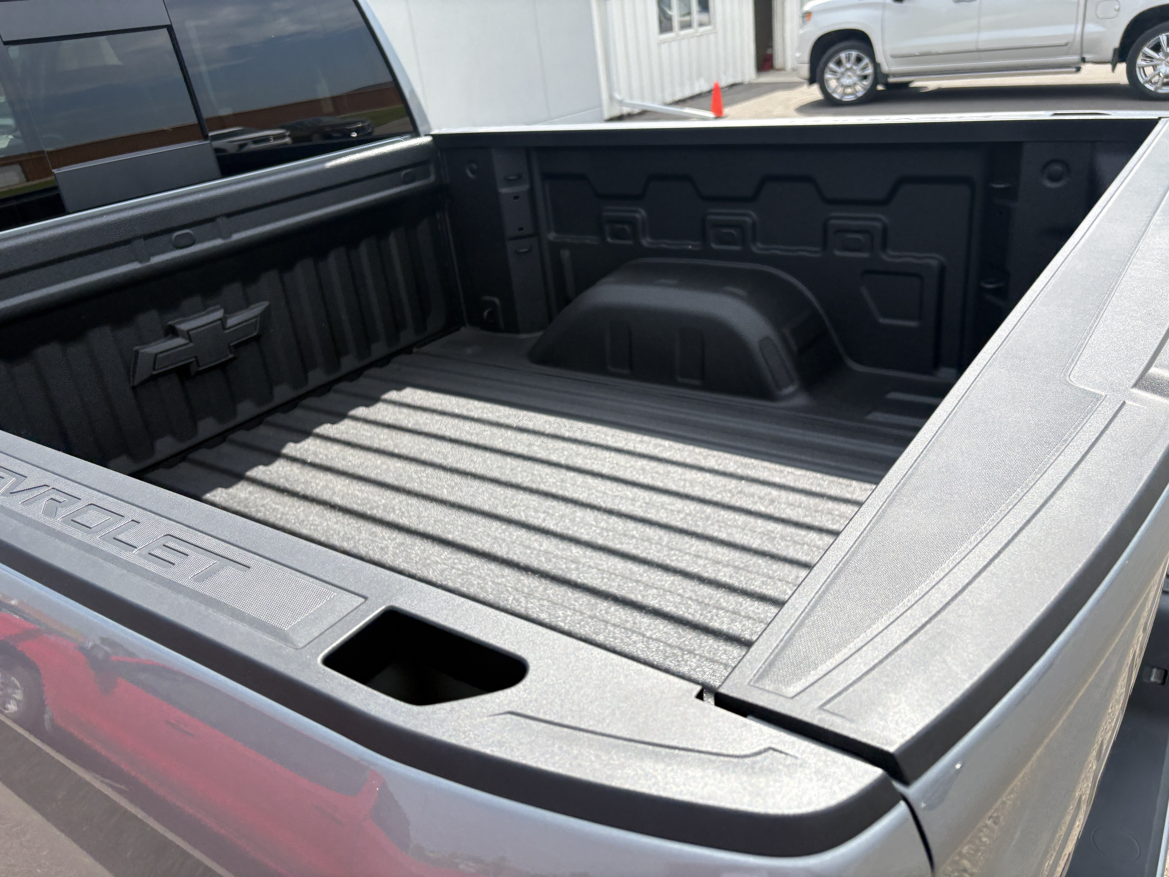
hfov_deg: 67.3
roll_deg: +8.3
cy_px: 438
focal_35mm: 26
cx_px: 584
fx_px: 878
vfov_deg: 53.1
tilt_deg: -26.2
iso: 50
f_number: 1.6
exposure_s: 1/2451
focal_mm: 5.96
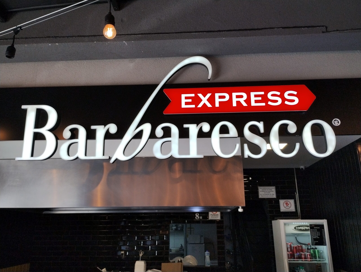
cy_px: 136
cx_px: 180
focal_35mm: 28
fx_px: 292
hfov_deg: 63.4
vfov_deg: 49.9
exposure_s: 1/120
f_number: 1.8
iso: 272
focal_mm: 4.27
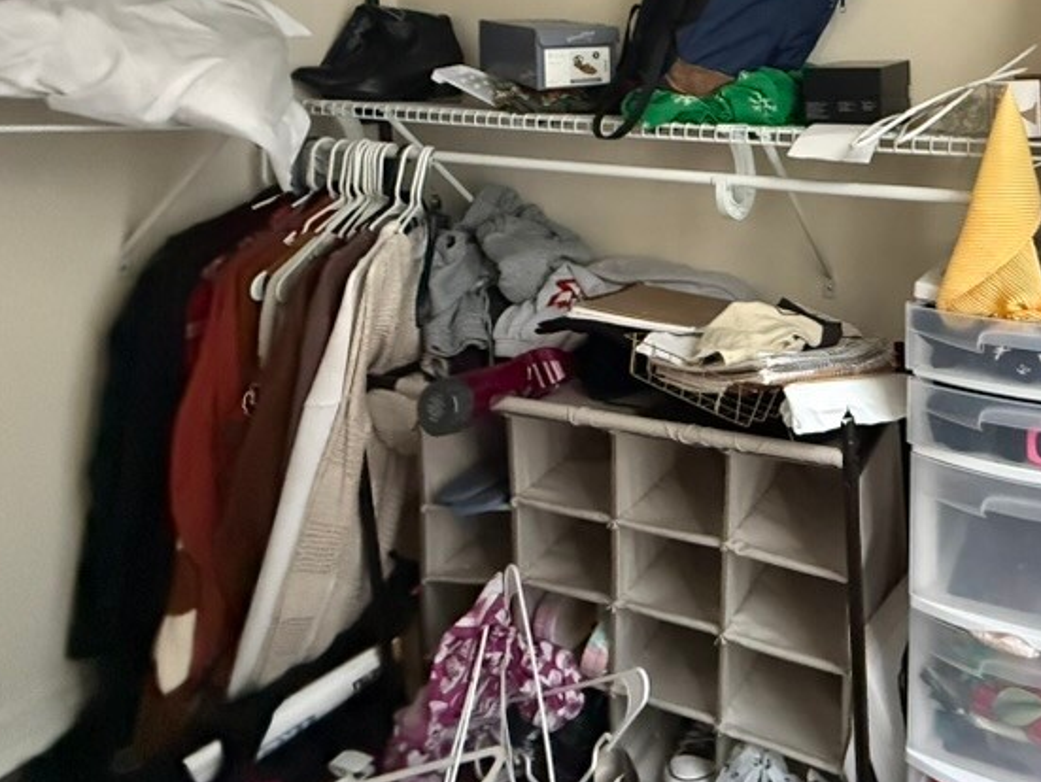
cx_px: 846
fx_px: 782
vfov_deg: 48.2
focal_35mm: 26
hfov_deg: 61.2
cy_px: 94
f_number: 2.2
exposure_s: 1/60
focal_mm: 2.22
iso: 1250
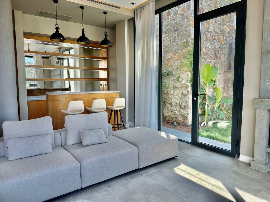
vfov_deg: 56.8
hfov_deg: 71.6
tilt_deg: -5.5
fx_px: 187
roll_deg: +0.4
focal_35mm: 24
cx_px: 135
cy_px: 101
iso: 80
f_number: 1.78
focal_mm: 6.86
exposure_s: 1/310
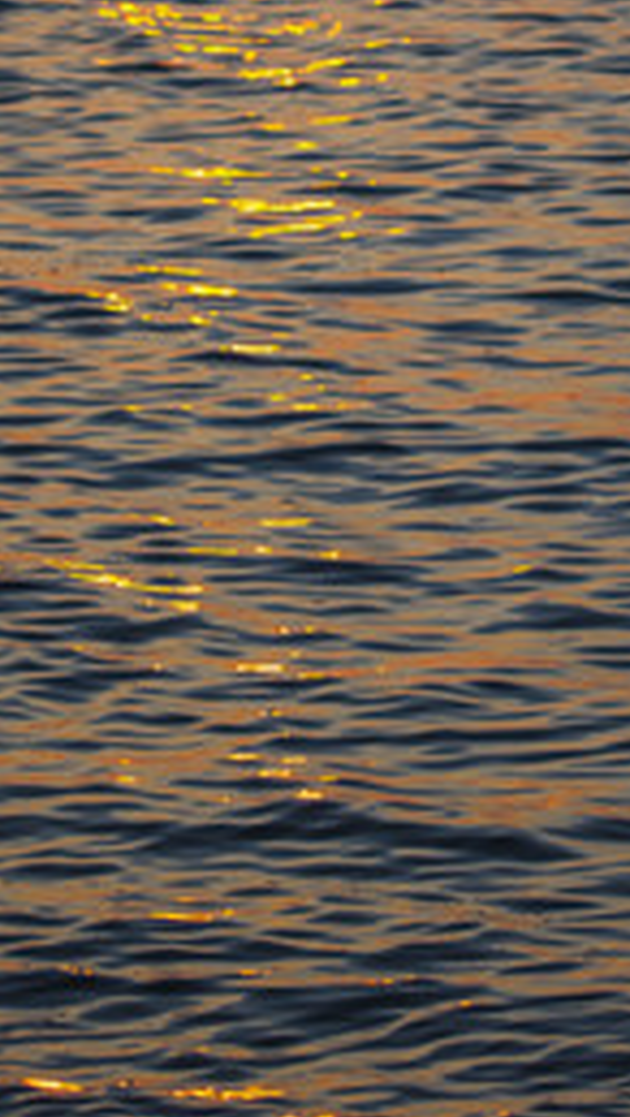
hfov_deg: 3.7
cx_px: 384
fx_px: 9725
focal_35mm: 328
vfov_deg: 6.6
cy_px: 88
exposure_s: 1/2000
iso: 500
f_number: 2.8
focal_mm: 90
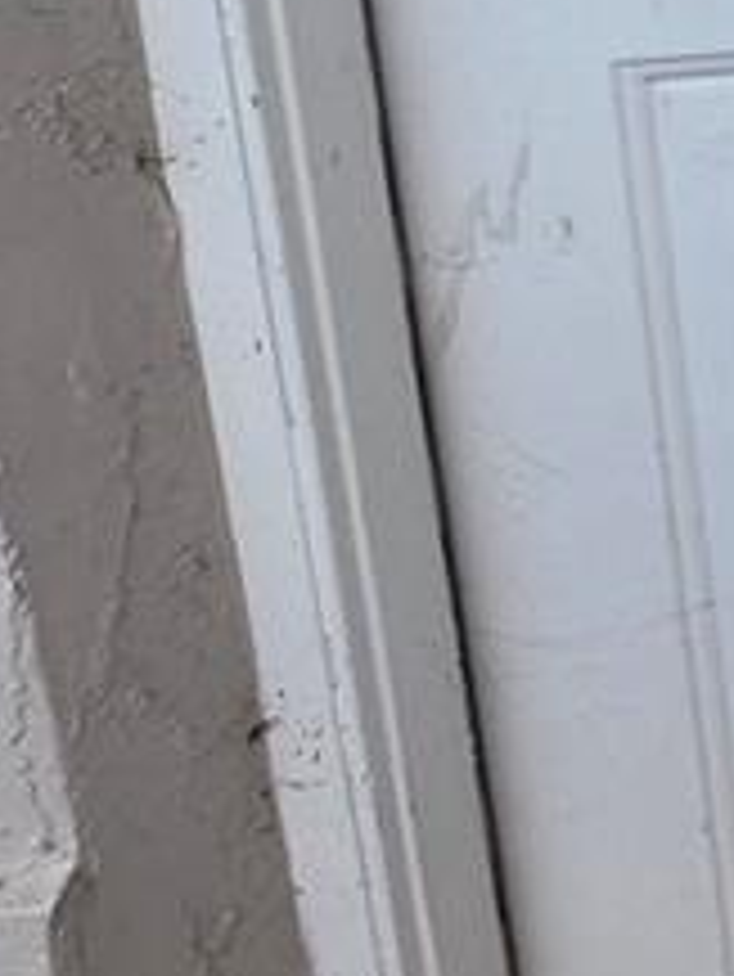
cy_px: -684
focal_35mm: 72
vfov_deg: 20.6
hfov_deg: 13.8
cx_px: 1806
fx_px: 2034
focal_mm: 2.2
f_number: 1.9
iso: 32
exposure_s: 1/253
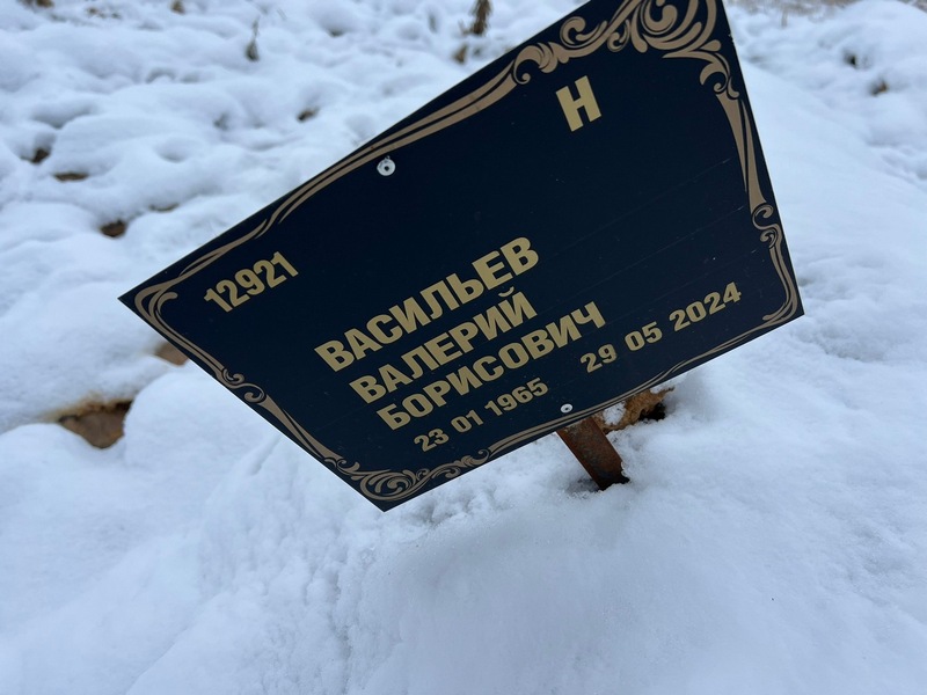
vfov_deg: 53.1
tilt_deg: -35.2
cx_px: 464
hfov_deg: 67.3
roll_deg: -11.3
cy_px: 348
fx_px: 696
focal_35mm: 26
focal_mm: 5.7
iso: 50
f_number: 1.5
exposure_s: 1/940
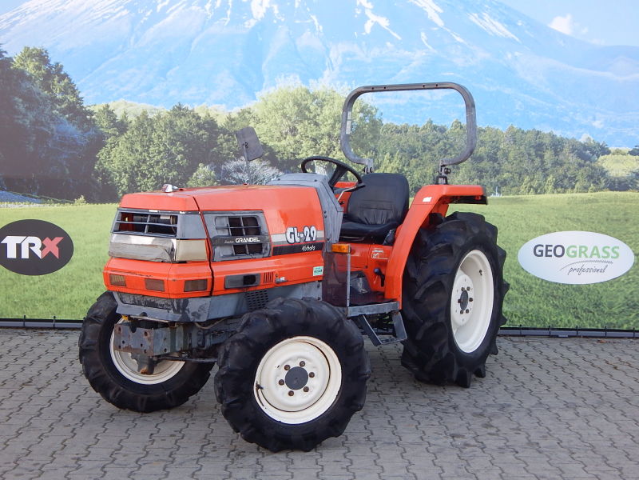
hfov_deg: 39.7
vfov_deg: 30.3
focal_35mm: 48
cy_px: 240
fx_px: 886
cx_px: 320
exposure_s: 1/160
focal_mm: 8.6
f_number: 3.7
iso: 125
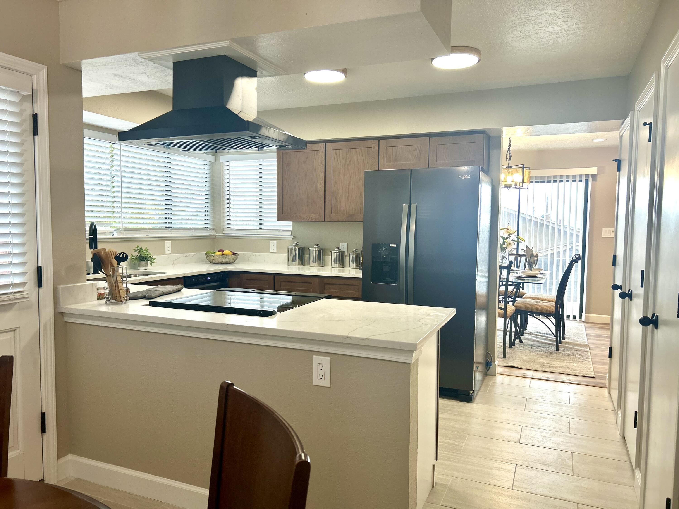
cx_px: 340
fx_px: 510
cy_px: 254
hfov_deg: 67.3
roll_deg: -0.1
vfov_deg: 53.1
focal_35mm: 26
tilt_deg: -3.3
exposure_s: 1/120
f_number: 1.5
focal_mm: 5.7
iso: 100
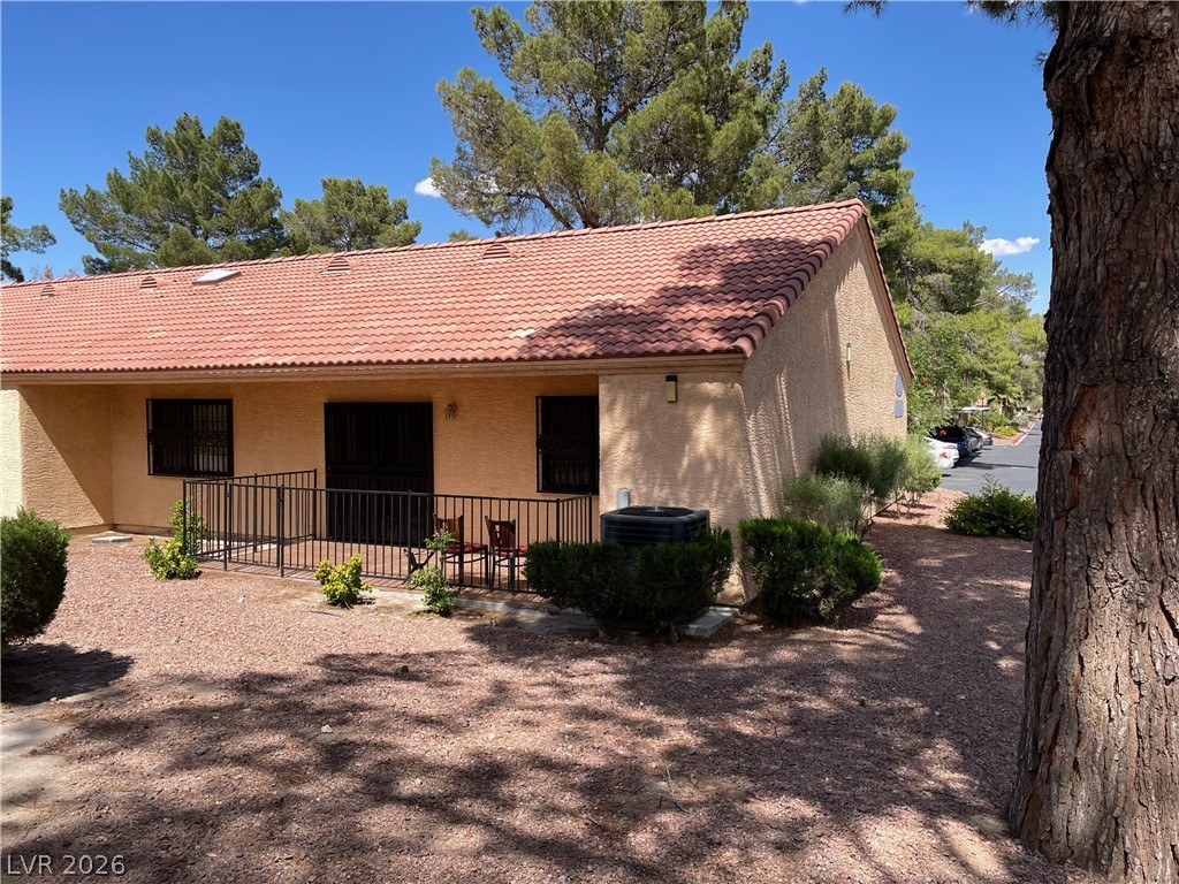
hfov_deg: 67.3
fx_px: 886
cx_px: 590
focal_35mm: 26
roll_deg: +0.5
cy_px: 442
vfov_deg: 53.1
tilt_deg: -1.5
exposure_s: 1/2398
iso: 32
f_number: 1.6
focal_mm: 4.2
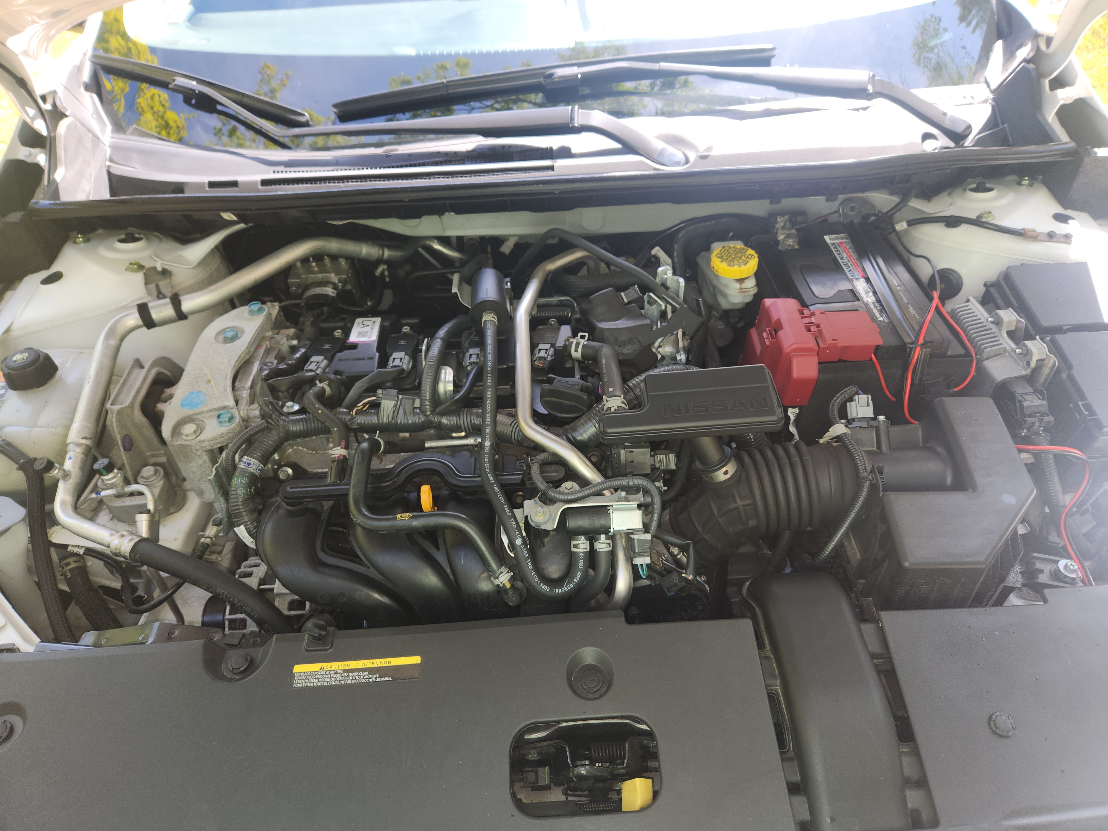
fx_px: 736
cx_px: 554
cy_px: 416
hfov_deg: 73.9
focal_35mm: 23
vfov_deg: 58.9
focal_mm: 5.4
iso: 25
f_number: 1.8
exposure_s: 1/120
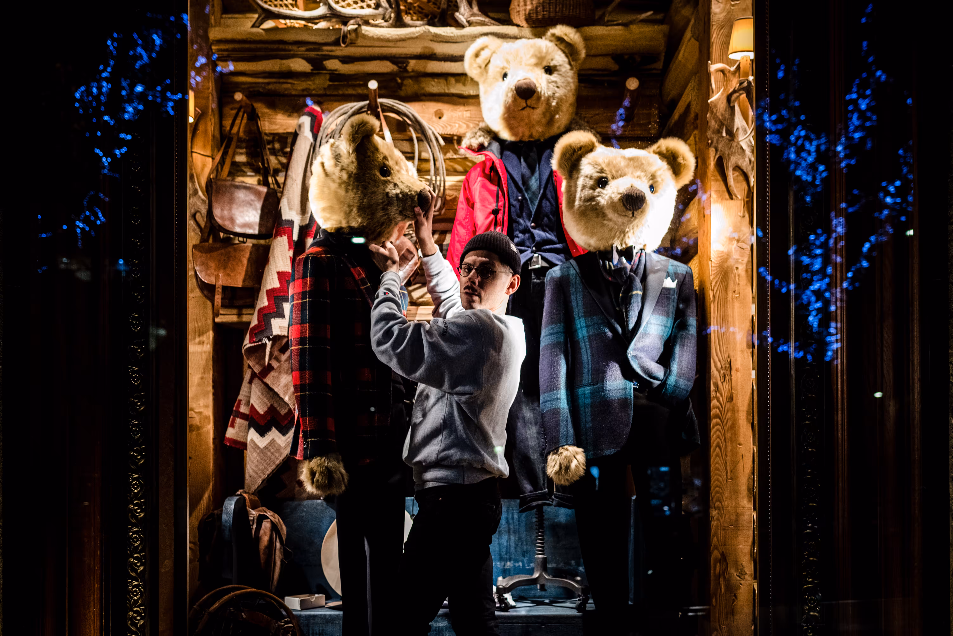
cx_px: 476
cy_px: 318
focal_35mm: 35
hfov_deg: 54.4
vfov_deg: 37.9
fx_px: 927
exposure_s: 1/125
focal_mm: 35
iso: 1600
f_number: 2.8
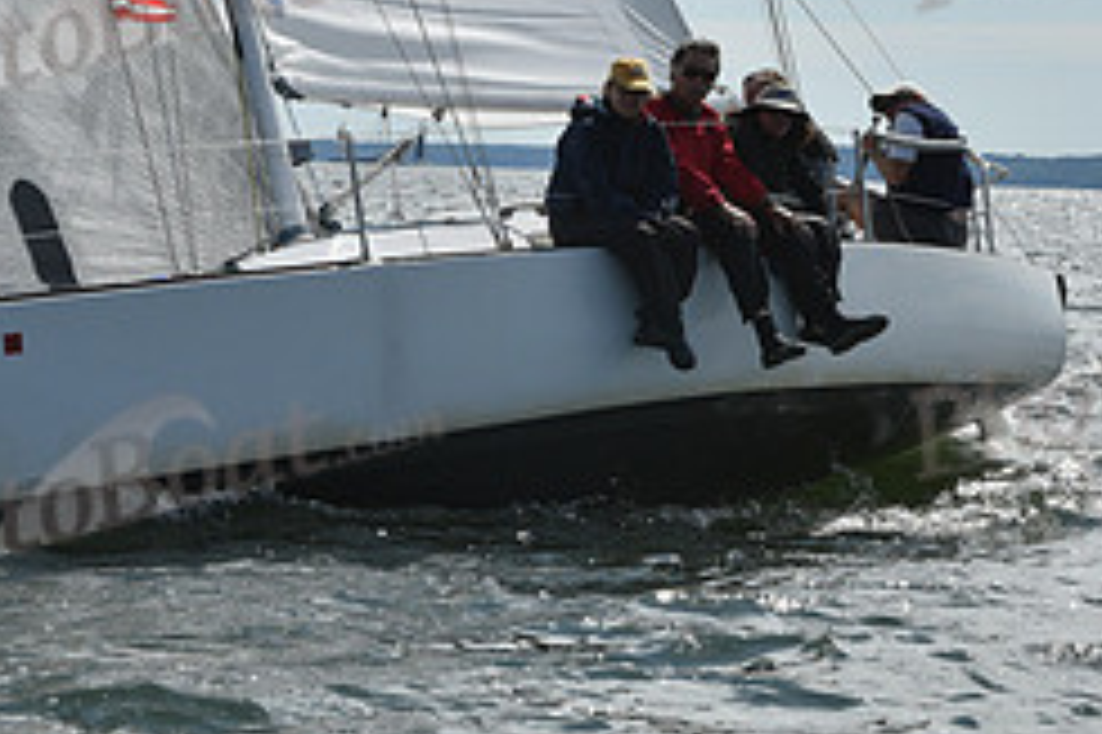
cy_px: 191
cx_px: 679
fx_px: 5078
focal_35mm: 166
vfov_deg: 8.2
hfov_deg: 12.4
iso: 320
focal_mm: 70
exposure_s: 1/1000
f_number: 11
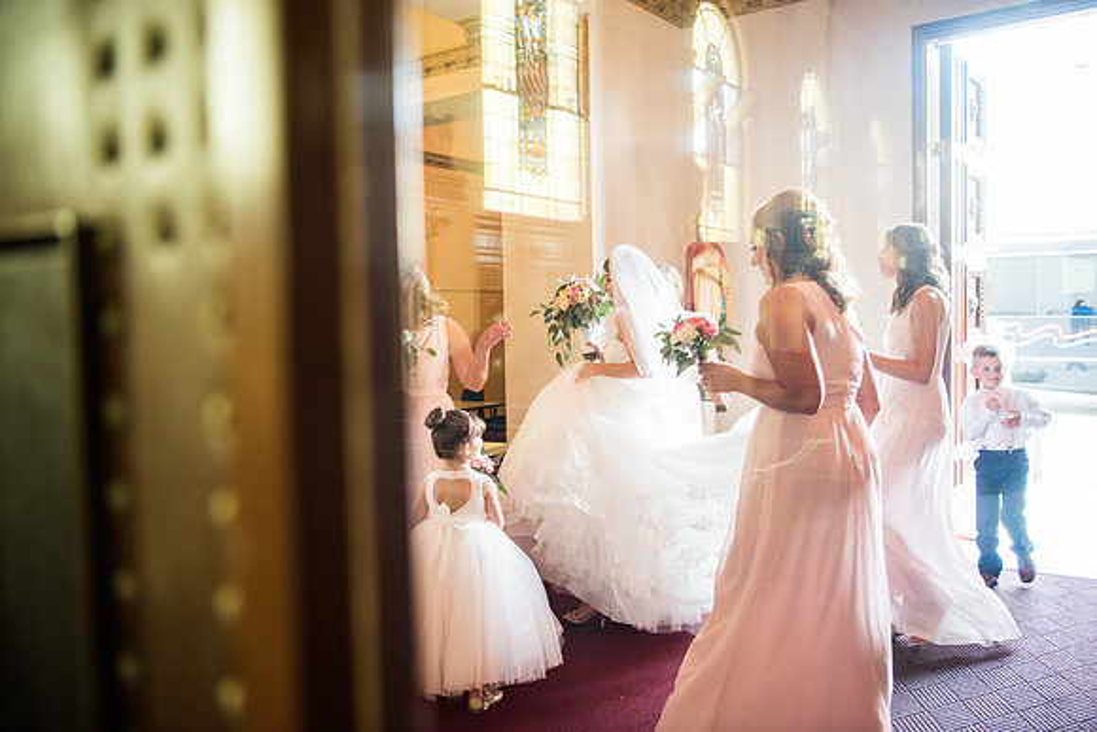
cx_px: 548
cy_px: 366
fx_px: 945
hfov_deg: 60.3
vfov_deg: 42.3
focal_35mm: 31
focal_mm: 31
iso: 560
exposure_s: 1/100
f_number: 2.8
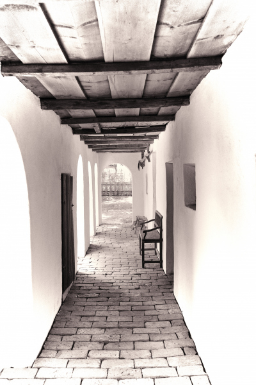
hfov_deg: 45.0
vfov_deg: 63.7
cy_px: 192
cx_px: 128
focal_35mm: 29
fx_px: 309
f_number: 4
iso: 400
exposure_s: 1/220
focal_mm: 19.1
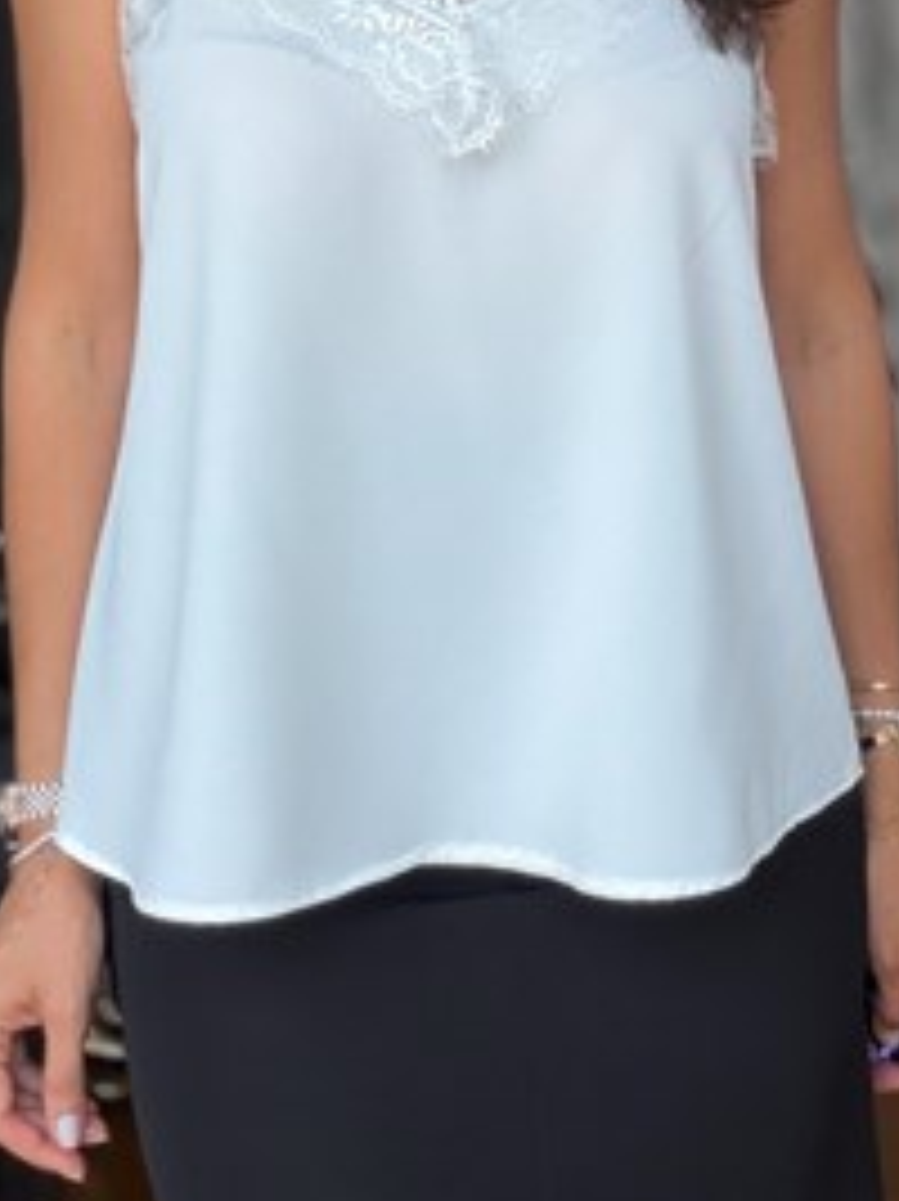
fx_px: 2079
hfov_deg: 24.4
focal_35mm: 60
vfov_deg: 30.2
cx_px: 454
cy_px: 25
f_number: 1.9
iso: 25
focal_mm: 2.71
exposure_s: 1/121
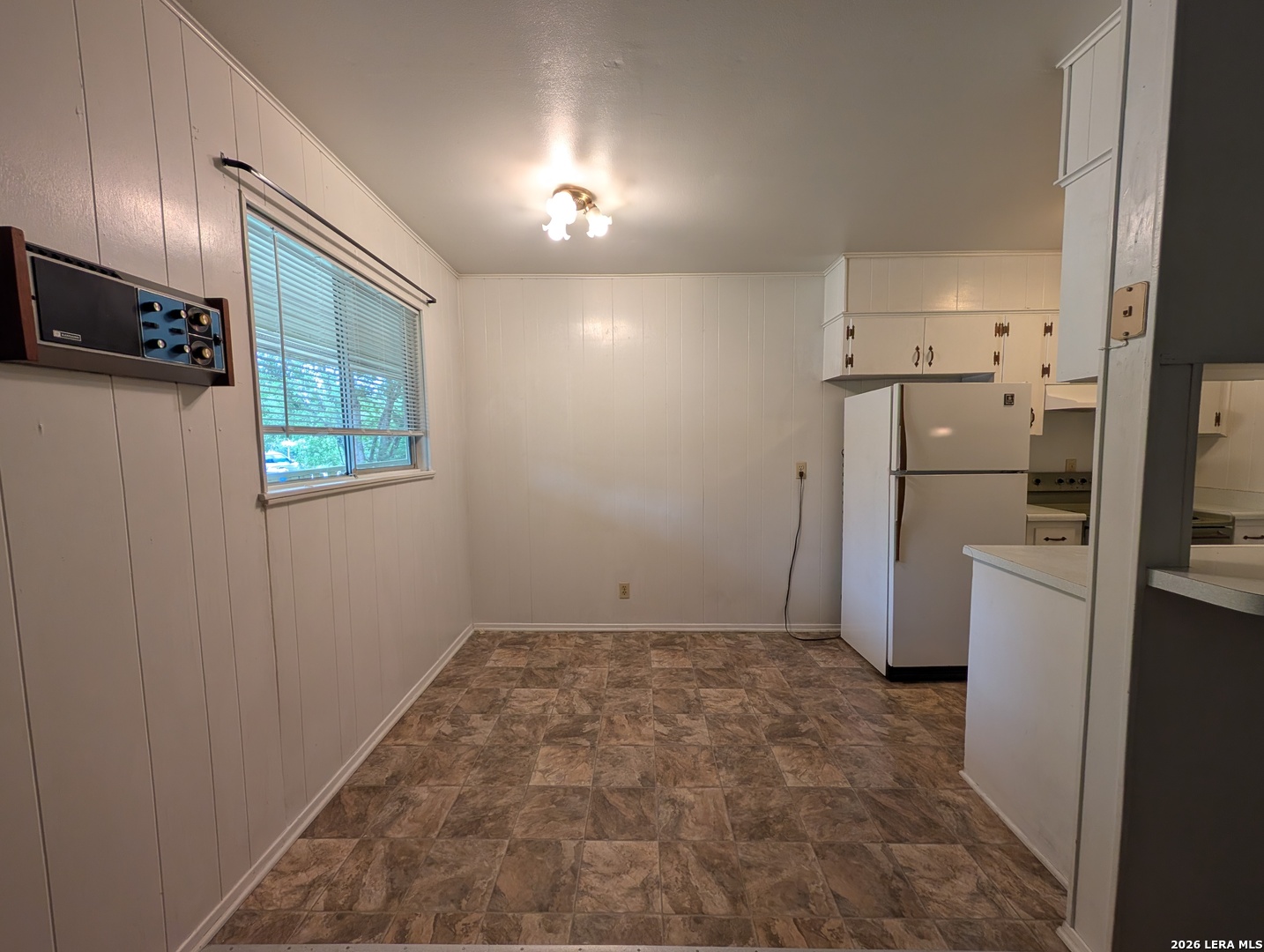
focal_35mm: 12
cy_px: 476
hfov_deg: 110.5
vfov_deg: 94.7
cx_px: 632
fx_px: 439
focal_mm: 2.02
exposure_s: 1/120
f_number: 1.7
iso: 100
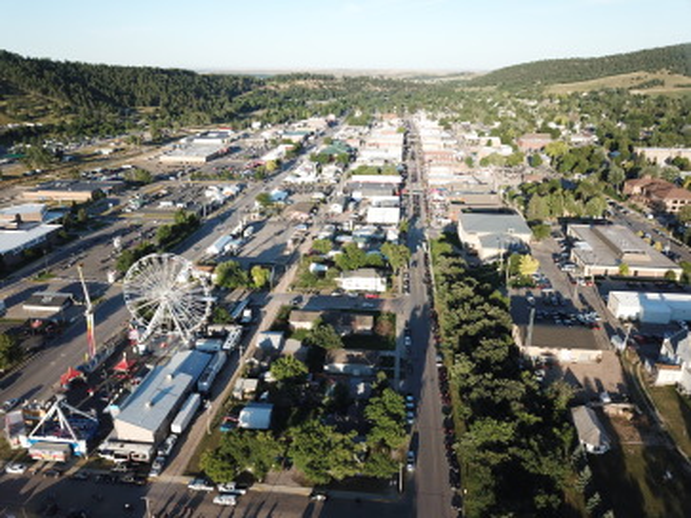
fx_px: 519
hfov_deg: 67.3
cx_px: 346
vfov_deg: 53.0
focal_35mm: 26
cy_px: 259
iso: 128
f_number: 2.2
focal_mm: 4.73
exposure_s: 1/50
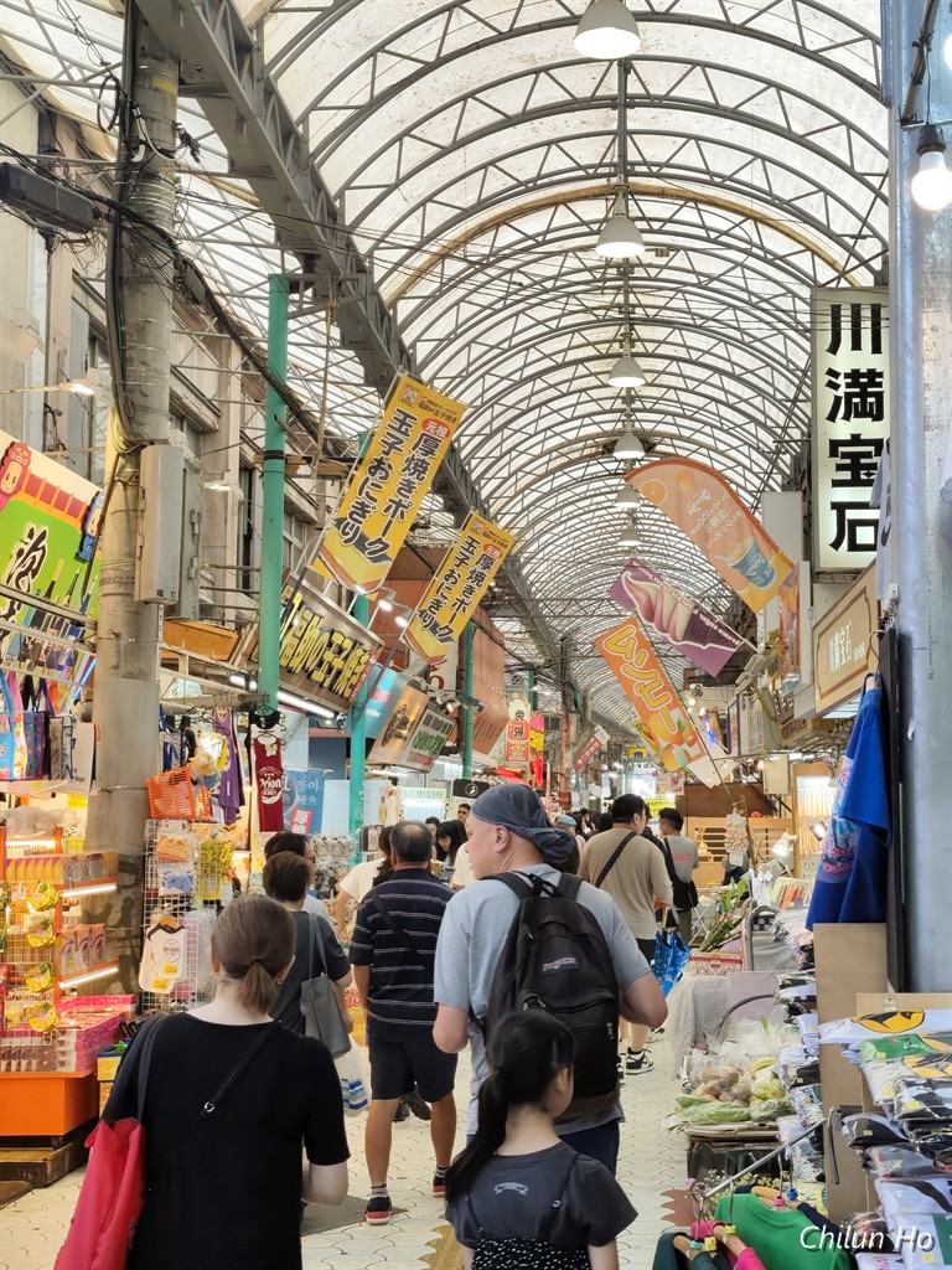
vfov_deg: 41.2
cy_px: 635
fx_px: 1687
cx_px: 476
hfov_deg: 31.5
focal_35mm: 46
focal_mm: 6.07
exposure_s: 1/120
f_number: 1.7
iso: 160
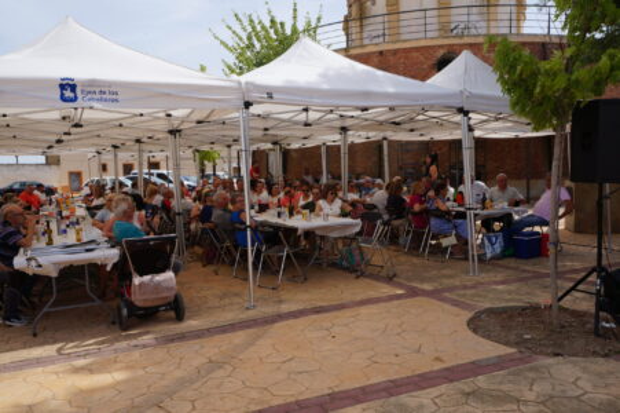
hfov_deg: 62.0
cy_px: 206
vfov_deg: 43.5
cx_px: 310
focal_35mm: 30
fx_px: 516
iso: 100
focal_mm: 20
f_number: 14
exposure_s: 1/80
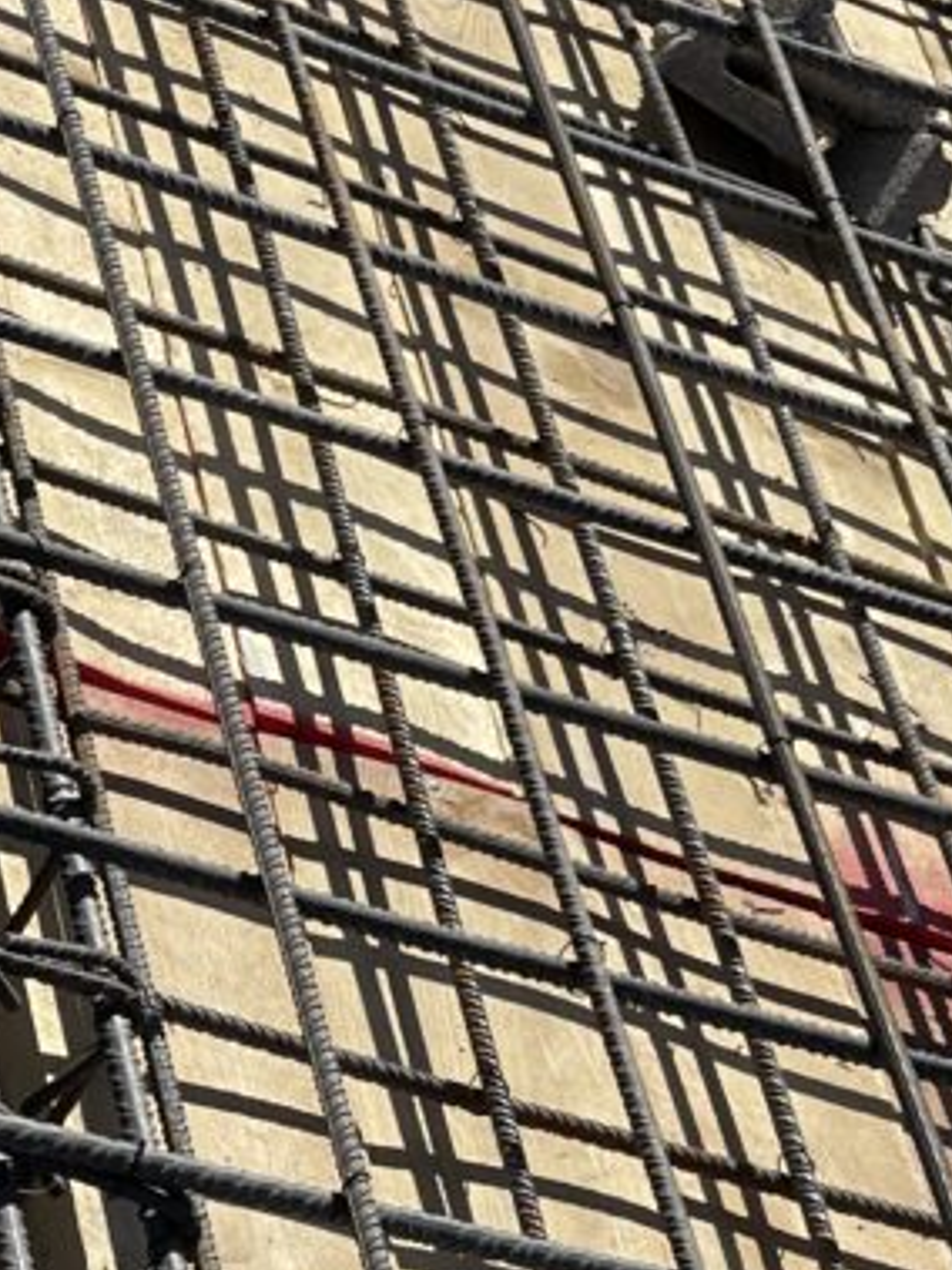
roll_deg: -36.4
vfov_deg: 11.4
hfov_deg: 8.6
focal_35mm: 173
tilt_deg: -29.8
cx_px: 617
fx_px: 6347
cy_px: 1062
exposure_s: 1/2096
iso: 20
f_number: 2.2
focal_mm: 7.5
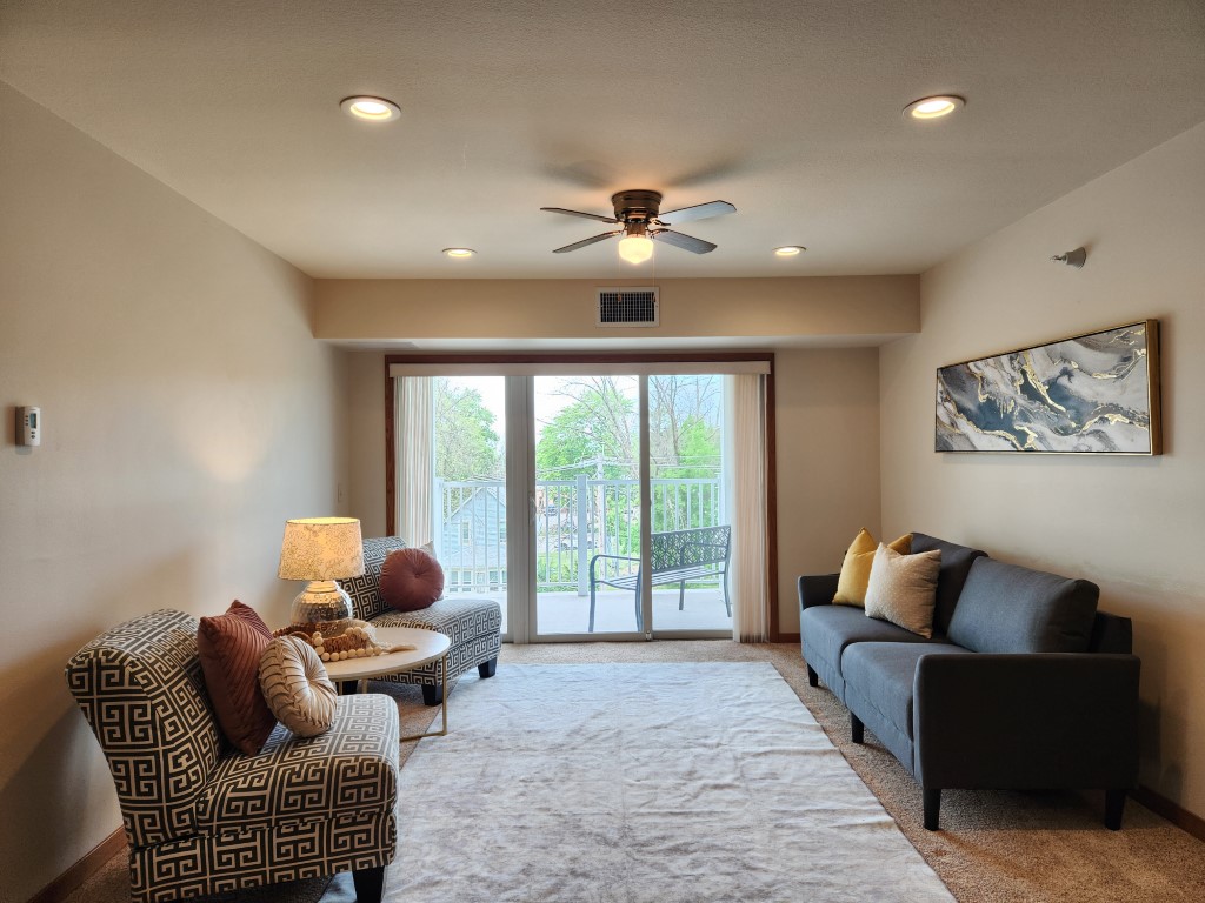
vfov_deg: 58.9
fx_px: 801
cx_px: 602
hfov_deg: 73.9
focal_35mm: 23
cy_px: 452
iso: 64
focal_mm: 5.4
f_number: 1.8
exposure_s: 1/120
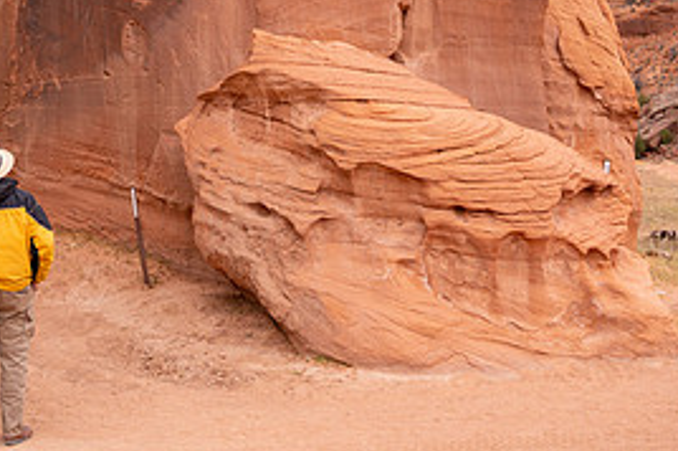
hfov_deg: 38.2
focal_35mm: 52
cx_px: 311
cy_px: 48
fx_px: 978
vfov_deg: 25.2
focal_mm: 24
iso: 400
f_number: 4
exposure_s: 1/800
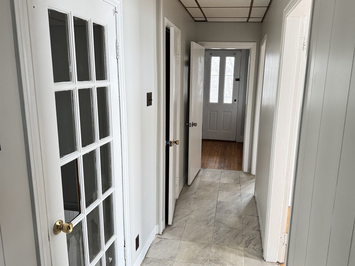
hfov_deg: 67.2
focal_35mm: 26
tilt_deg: -12.8
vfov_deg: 53.0
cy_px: 125
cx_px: 192
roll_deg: -2.4
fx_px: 267
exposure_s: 1/60
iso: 500
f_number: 1.78
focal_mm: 6.76
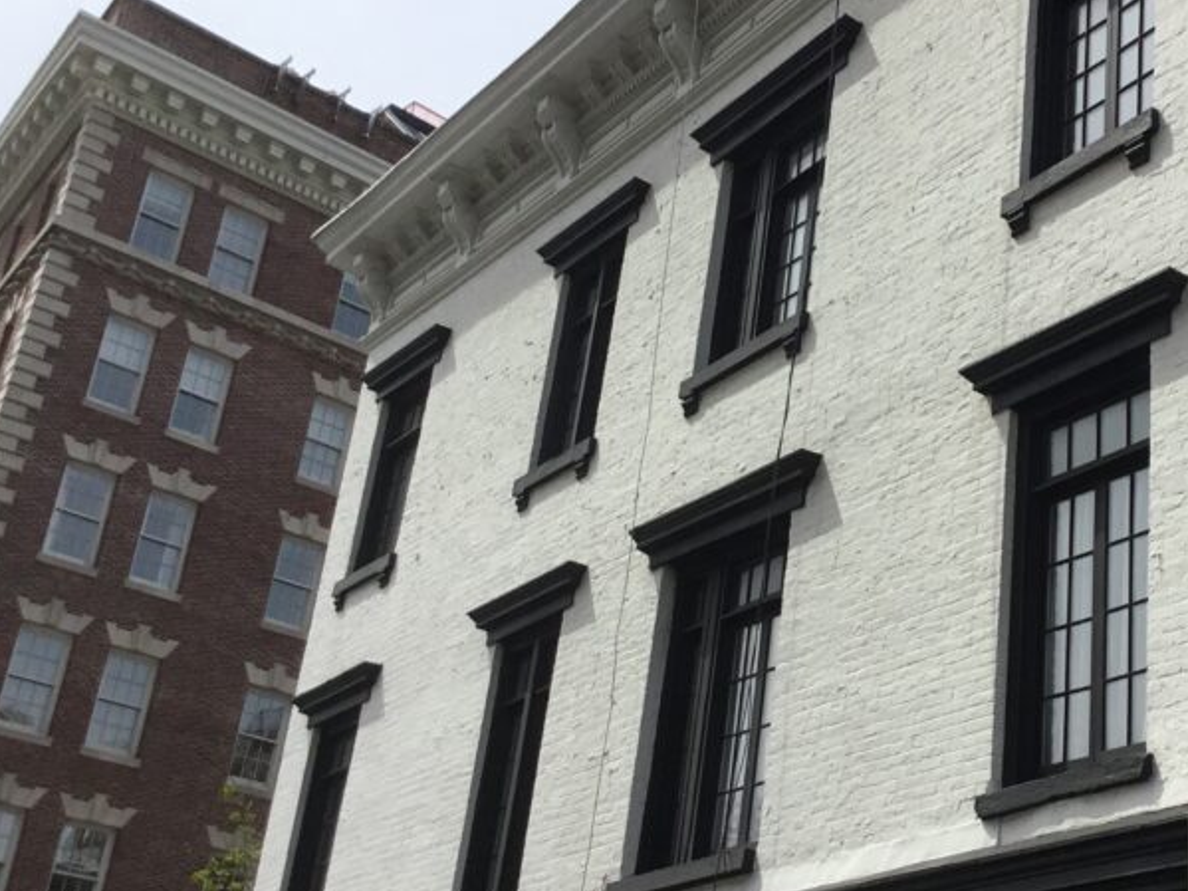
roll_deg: -3.4
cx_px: 972
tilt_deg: +24.6
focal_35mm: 53
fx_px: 1819
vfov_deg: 27.5
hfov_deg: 34.9
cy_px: 460
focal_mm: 3.3
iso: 25
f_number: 2.4
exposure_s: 1/2092
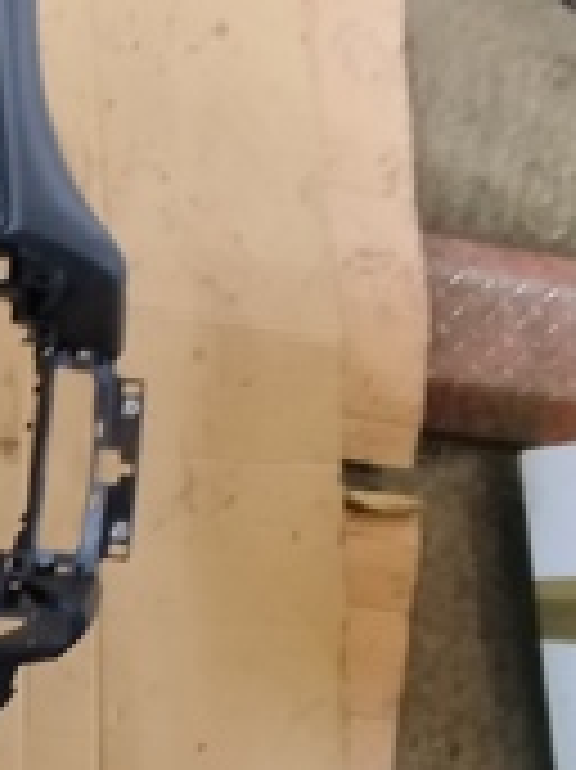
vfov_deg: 44.6
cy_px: 459
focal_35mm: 42
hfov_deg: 27.9
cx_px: -187
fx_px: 933
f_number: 2.2
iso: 250
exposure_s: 1/25
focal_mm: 1.65
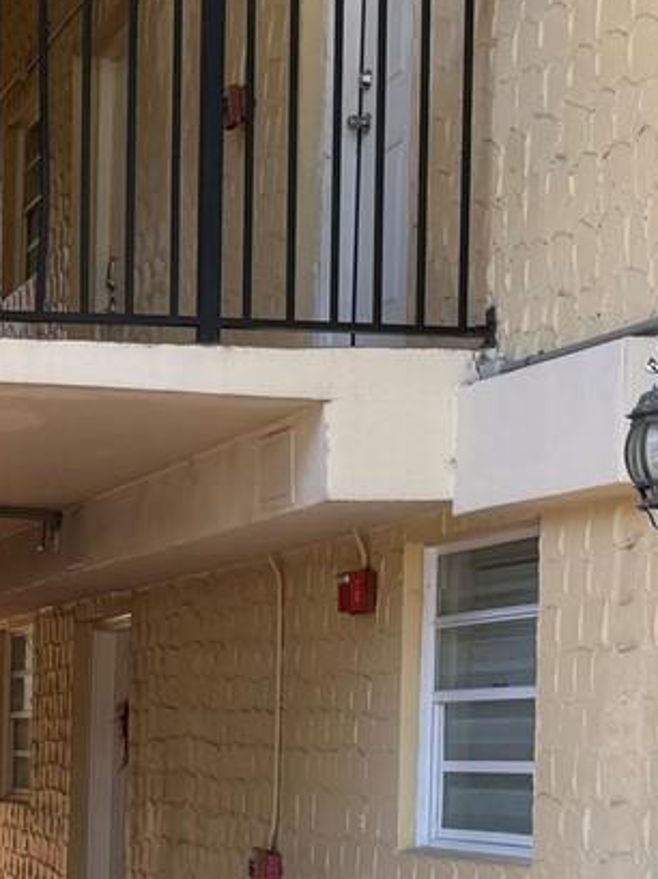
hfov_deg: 15.5
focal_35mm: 94
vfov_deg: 20.5
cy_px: 761
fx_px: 2386
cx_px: 28
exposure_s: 1/580
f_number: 1.78
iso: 80
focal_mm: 6.76
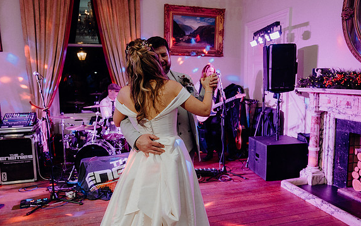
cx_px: 182
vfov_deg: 41.8
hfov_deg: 62.9
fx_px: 295
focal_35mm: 30
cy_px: 118
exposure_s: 1/160
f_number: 3.5
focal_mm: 29
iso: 2500
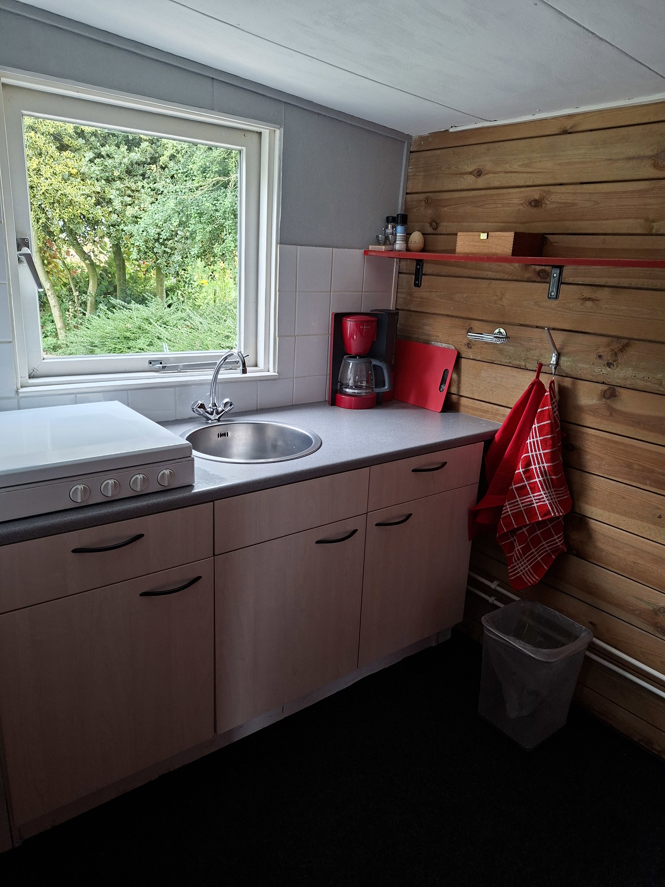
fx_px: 589
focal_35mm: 23
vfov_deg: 73.9
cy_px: 444
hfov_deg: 58.9
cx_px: 332
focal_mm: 5.54
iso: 200
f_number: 1.8
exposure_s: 1/120
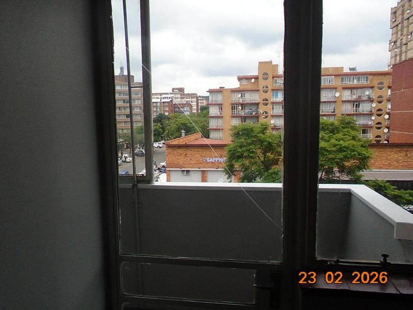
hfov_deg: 67.3
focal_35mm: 26
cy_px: 155
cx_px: 206
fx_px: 310
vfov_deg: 53.1
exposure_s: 1/320
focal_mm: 4.6
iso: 400
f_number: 8
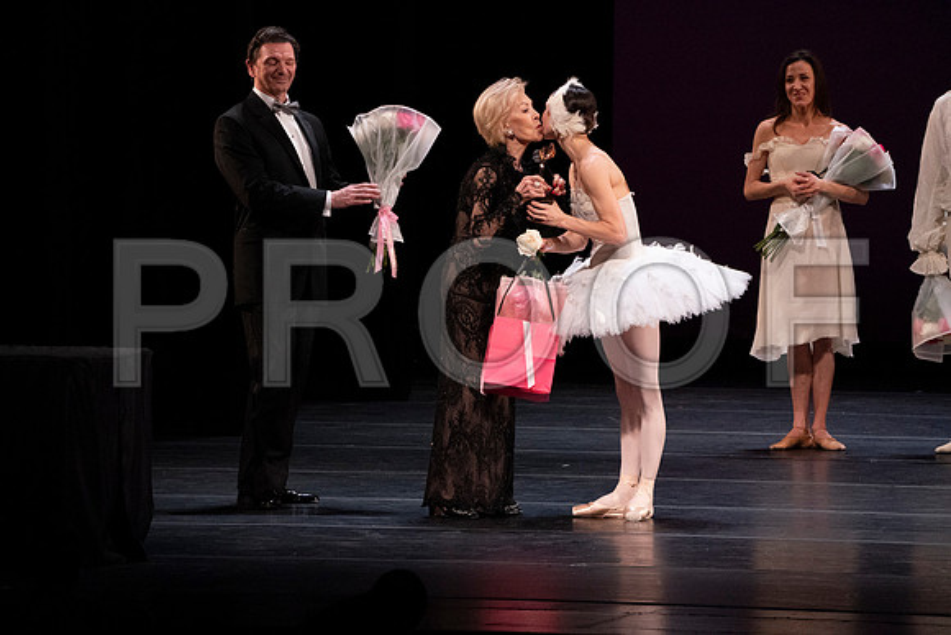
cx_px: 476
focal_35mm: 376
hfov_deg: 5.5
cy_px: 318
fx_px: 9935
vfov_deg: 3.7
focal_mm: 376
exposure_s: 1/320
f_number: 11
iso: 12800
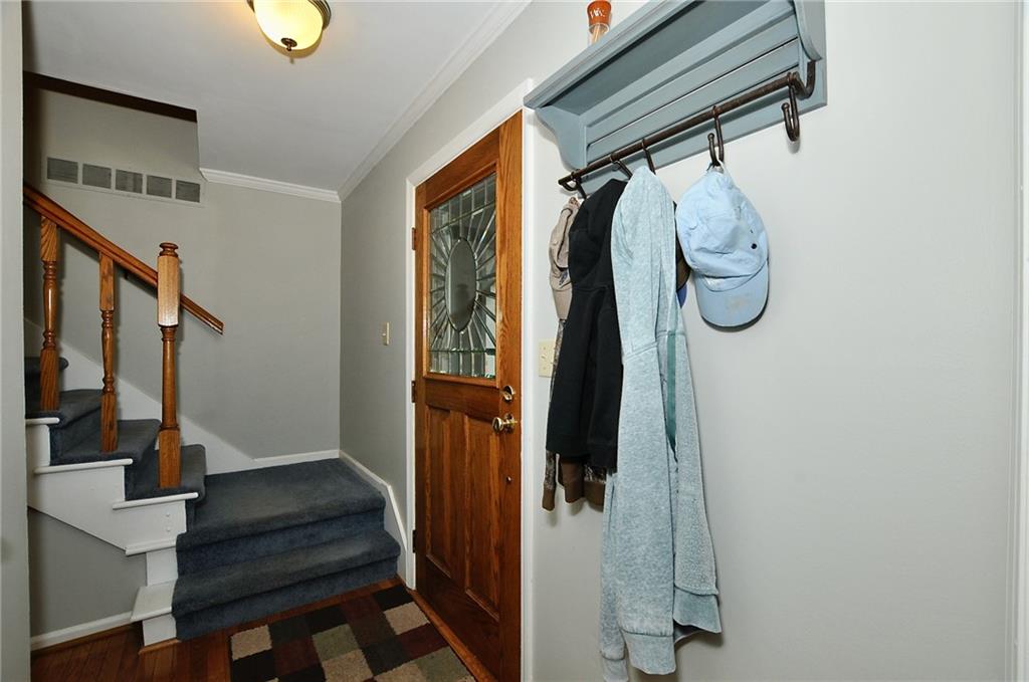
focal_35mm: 15
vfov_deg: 77.1
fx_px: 428
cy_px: 341
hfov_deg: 100.5
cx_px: 514
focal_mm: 10
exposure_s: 1/60
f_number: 5.6
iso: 400
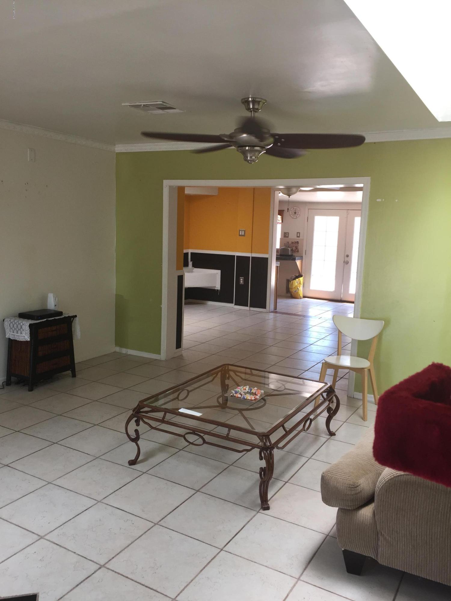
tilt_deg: -9.2
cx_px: 226
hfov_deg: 48.2
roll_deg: -1.8
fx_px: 504
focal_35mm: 29
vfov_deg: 61.7
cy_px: 300
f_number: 2.2
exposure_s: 1/60
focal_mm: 4.15
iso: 40
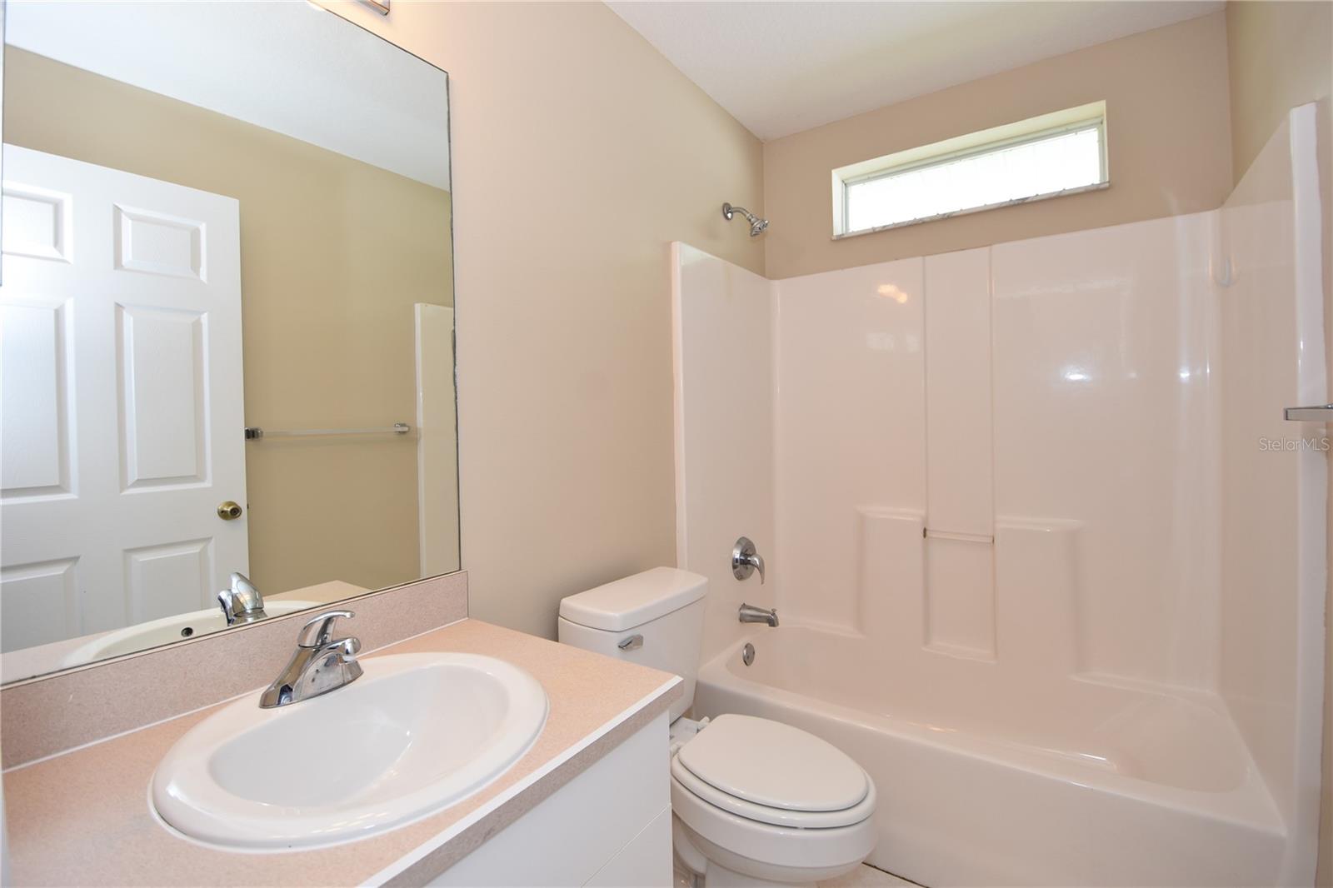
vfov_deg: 77.3
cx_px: 666
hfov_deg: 100.4
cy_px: 444
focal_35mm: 15
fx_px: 555
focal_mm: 10
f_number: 4
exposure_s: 1/60
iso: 250
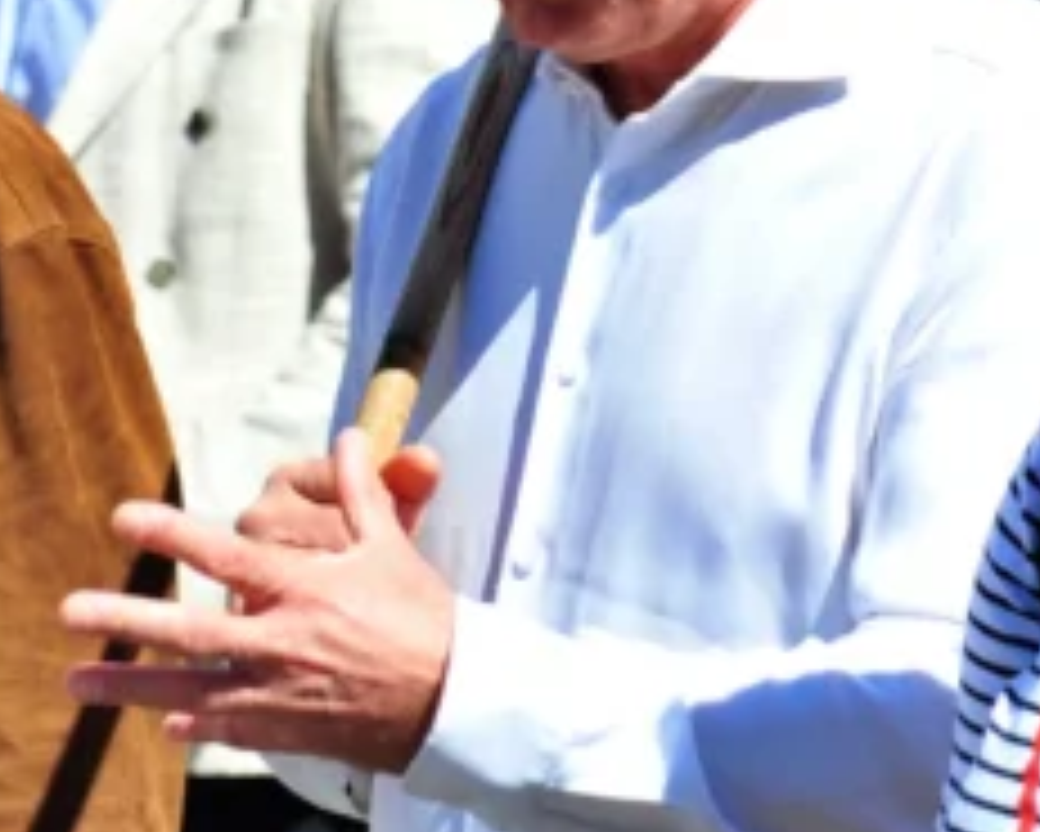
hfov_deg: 5.2
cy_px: 38
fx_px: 11517
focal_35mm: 374
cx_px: 140
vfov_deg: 4.1
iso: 250
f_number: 5.6
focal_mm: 120
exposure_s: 1/500
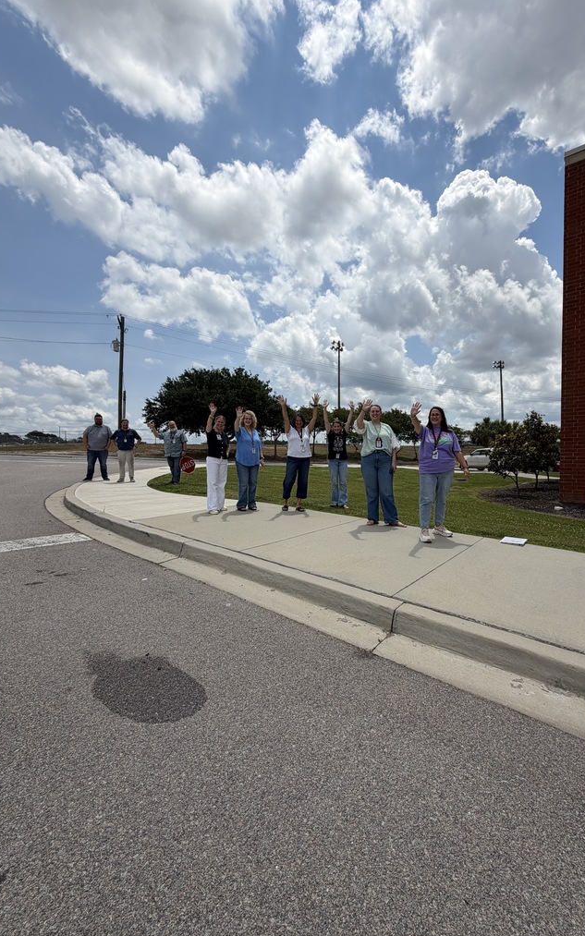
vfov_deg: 101.5
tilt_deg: -2.6
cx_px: 342
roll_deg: -1.1
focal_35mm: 15
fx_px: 383
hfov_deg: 74.2
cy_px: 471
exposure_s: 1/1961
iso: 20
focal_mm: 2.22
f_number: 2.2
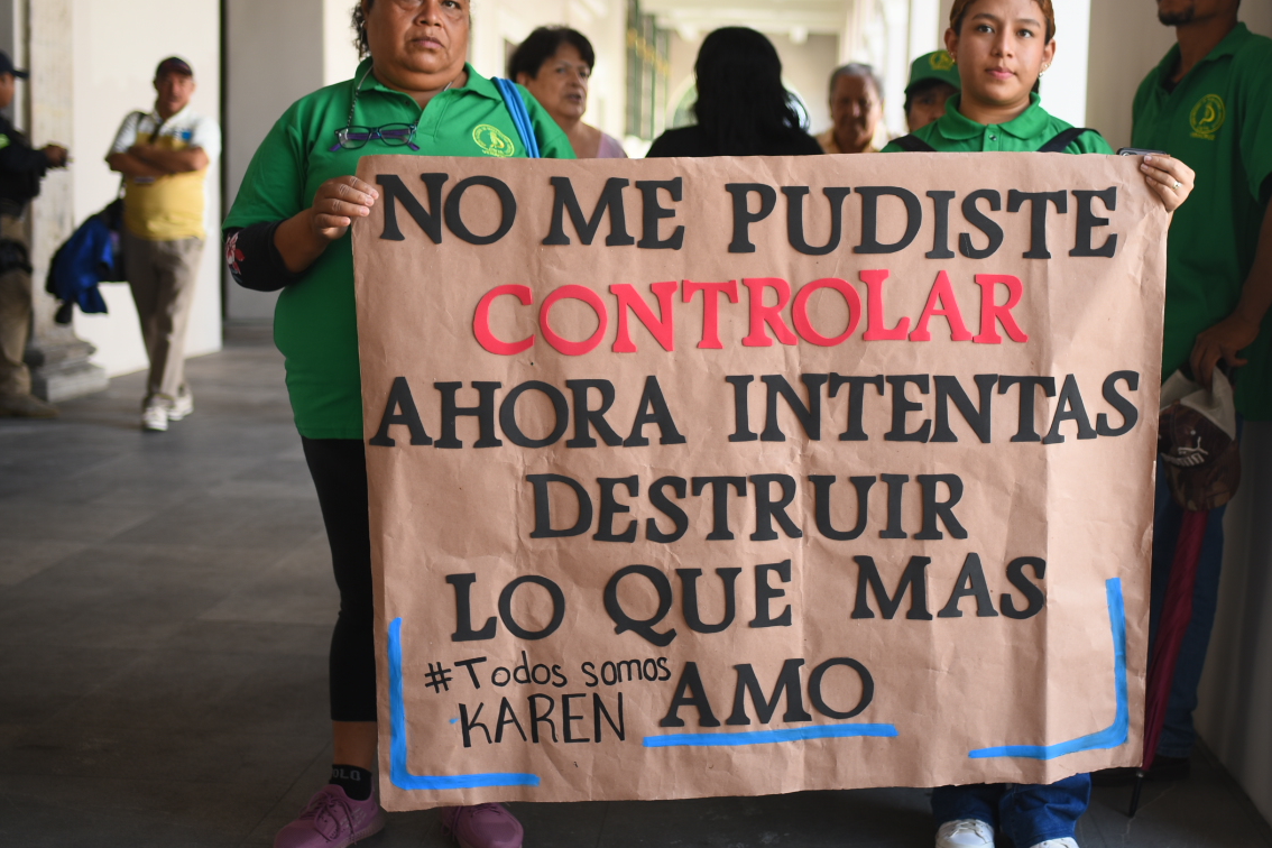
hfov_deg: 39.4
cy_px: 374
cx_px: 767
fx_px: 1767
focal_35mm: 50
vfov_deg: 27.0
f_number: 1.8
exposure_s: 1/200
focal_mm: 35
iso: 100
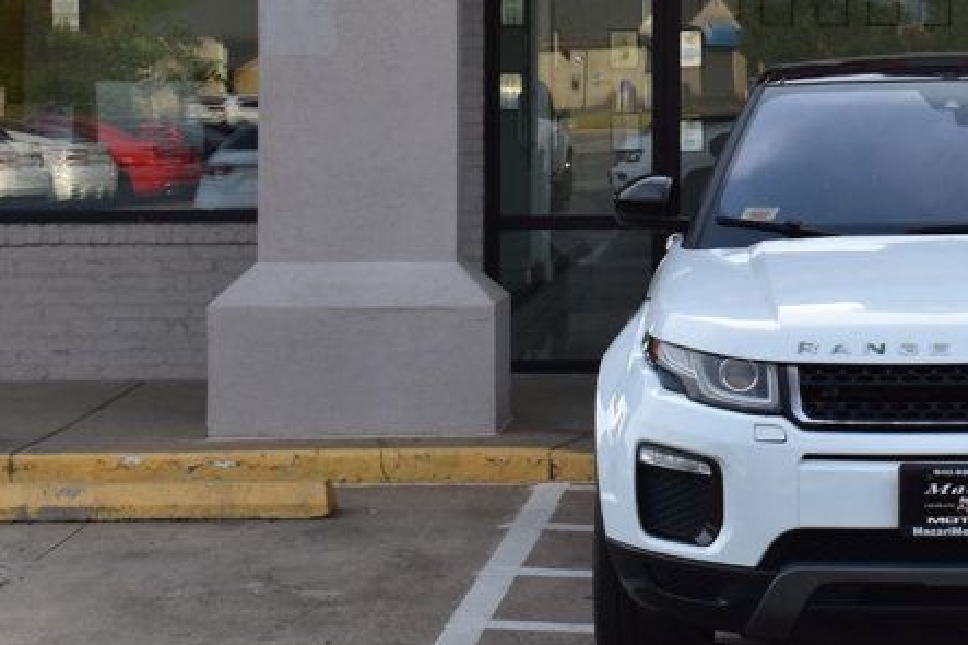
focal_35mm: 111
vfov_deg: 12.2
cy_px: 46
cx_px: 1044
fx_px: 2983
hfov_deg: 17.8
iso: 400
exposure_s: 1/320
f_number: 10
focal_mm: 32
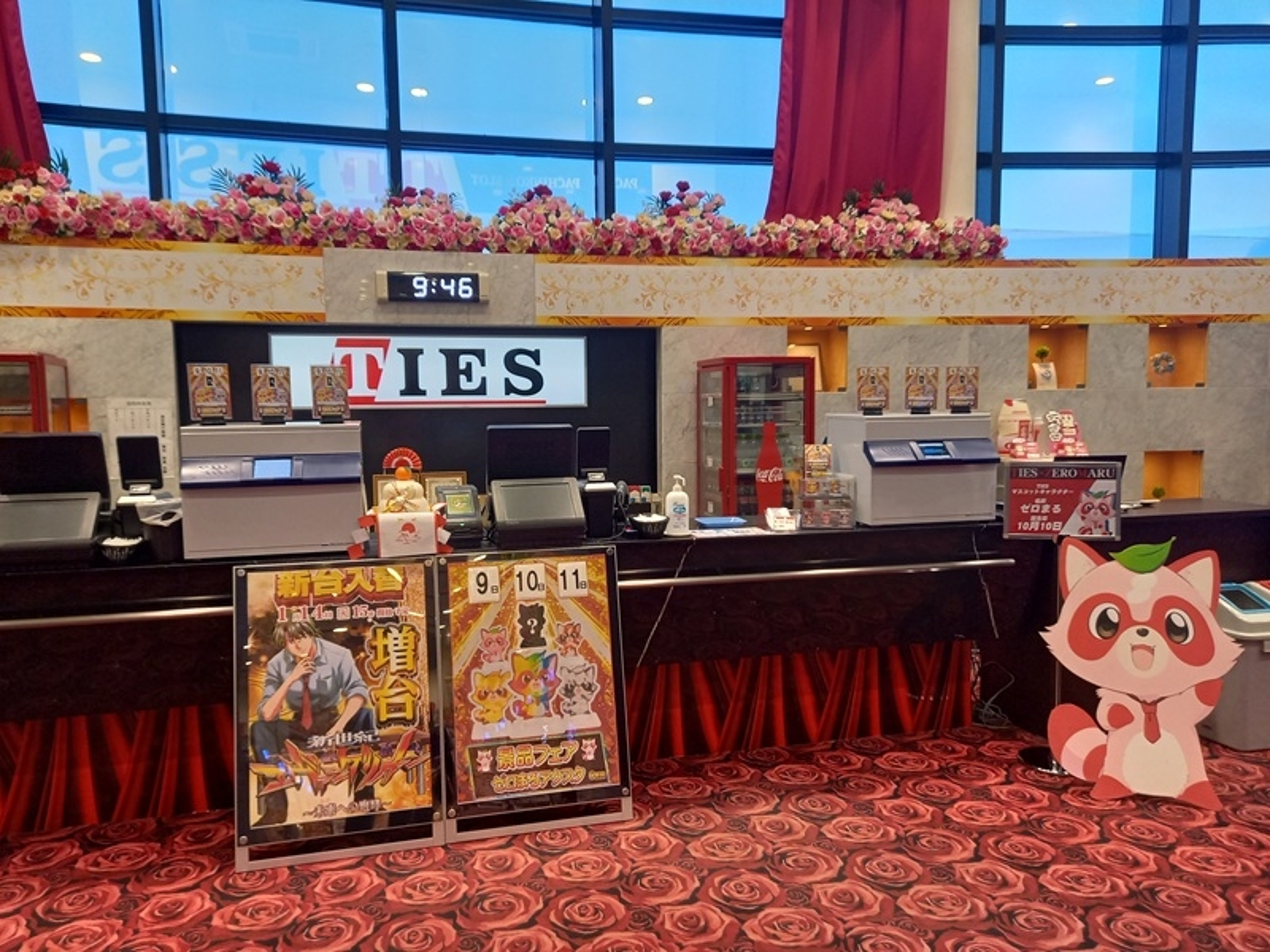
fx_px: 917
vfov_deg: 54.9
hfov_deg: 69.4
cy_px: 476
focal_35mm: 25
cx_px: 635
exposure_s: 1/60
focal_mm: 4.65
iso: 160
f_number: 1.8
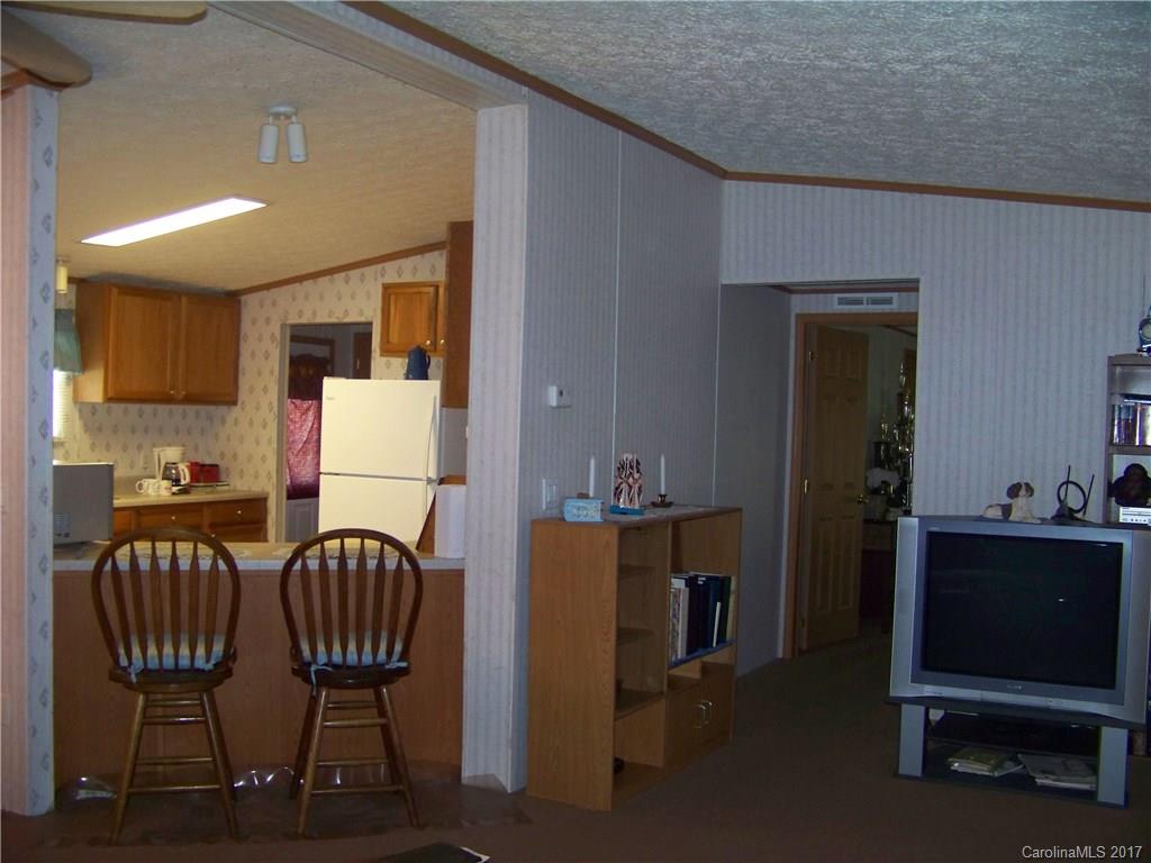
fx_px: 1197
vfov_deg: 39.7
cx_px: 576
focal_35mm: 36
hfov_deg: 51.4
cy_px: 432
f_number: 2.8
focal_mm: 5.85
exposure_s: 1/30
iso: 200
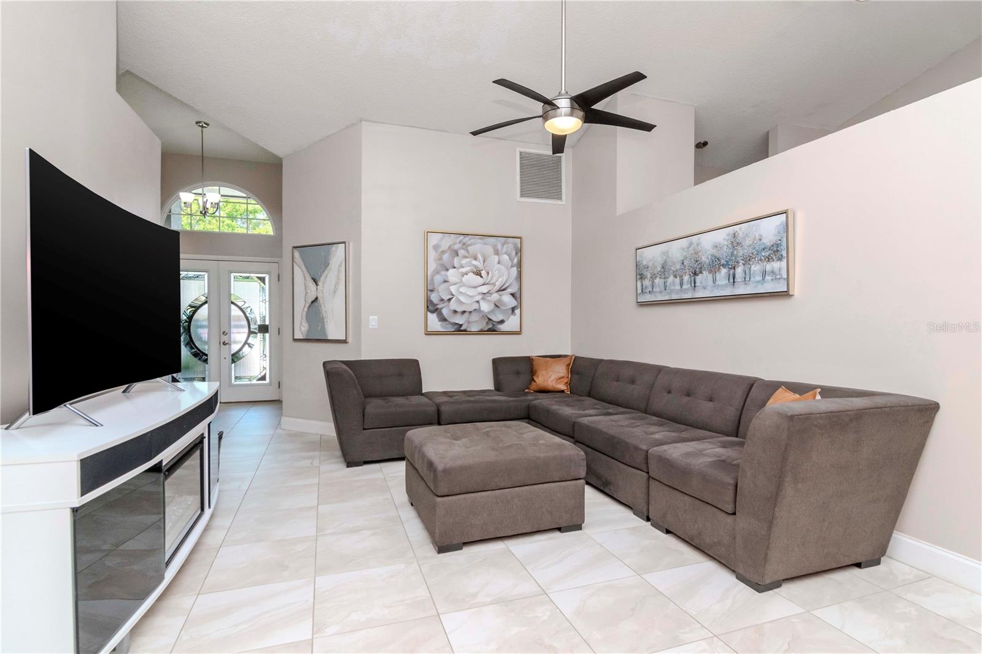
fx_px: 450
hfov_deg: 95.0
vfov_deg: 72.0
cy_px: 327
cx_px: 491
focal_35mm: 16
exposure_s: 1/100
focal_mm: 11
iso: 800
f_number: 9
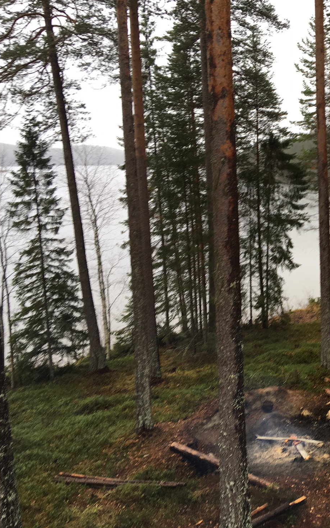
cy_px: 259
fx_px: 605
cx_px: 333
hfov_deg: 28.6
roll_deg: +1.6
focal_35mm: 42
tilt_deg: -11.7
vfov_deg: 47.2
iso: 25
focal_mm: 4.15
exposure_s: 1/50
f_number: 2.2
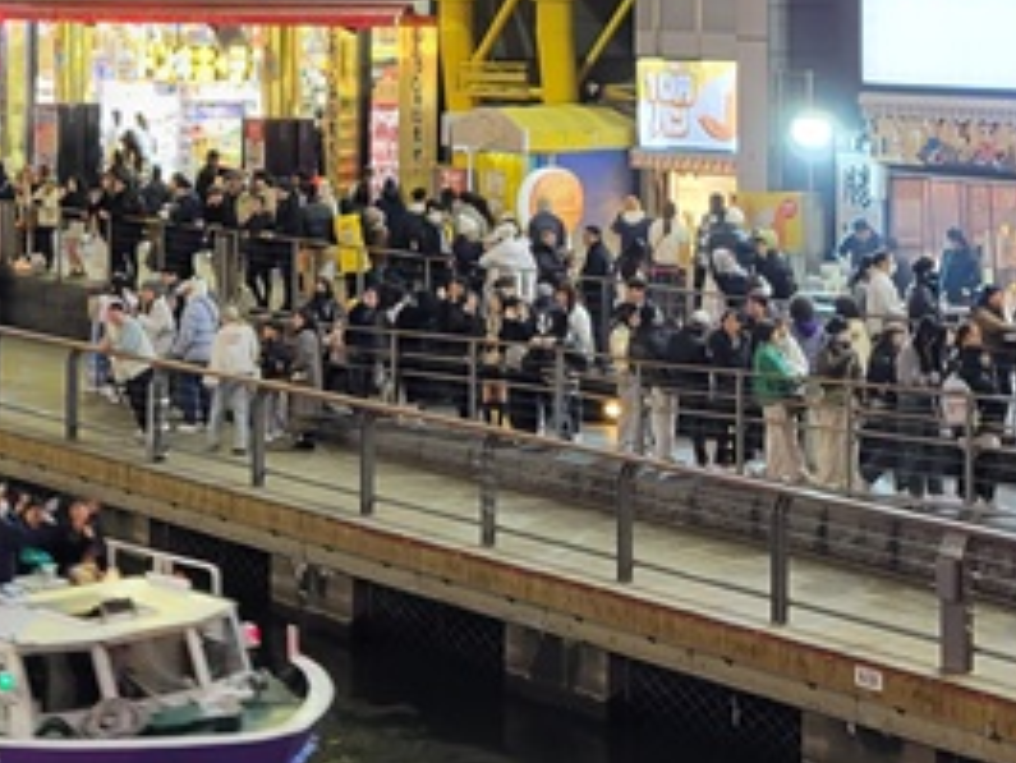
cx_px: 475
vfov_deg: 14.6
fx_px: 2878
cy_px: -150
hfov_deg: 20.0
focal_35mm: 98
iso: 80
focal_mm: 5.4
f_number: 1.8
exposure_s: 1/15
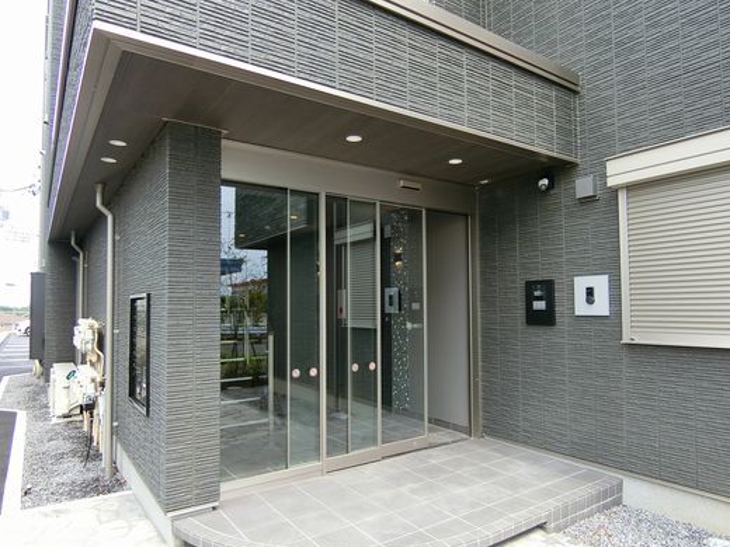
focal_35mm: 23
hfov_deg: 73.8
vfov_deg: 58.8
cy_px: 289
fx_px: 485
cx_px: 397
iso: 80
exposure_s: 1/250
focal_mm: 4.06
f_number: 2.7
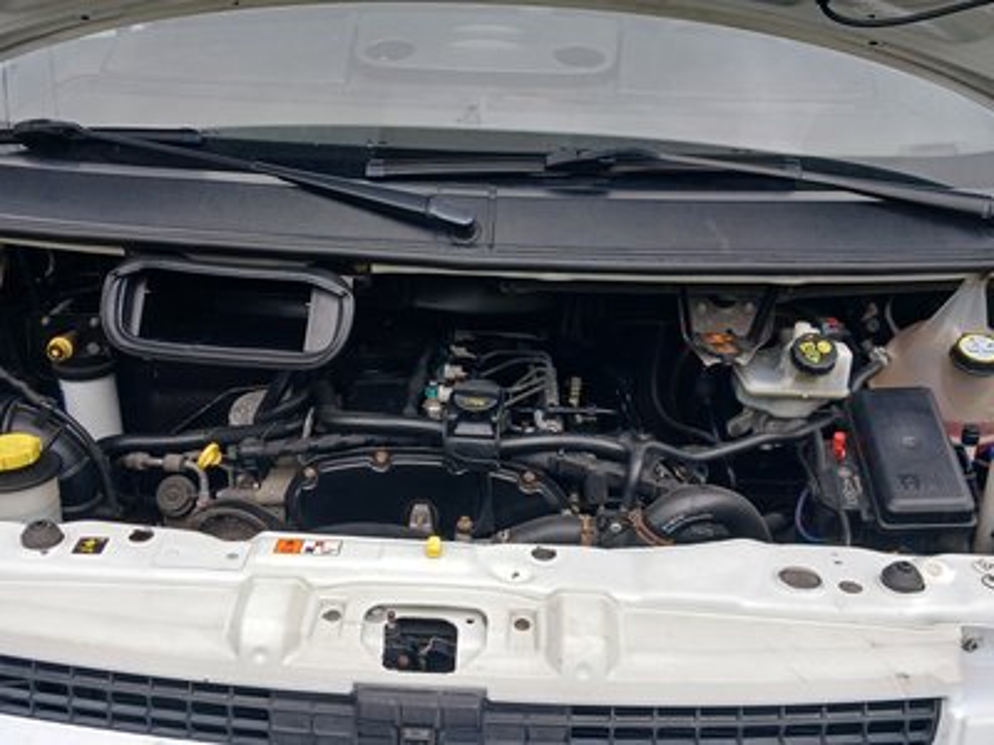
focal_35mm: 27
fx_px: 775
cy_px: 372
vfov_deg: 51.4
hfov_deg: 65.3
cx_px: 497
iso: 25
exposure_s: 1/100
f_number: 1.8
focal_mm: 4
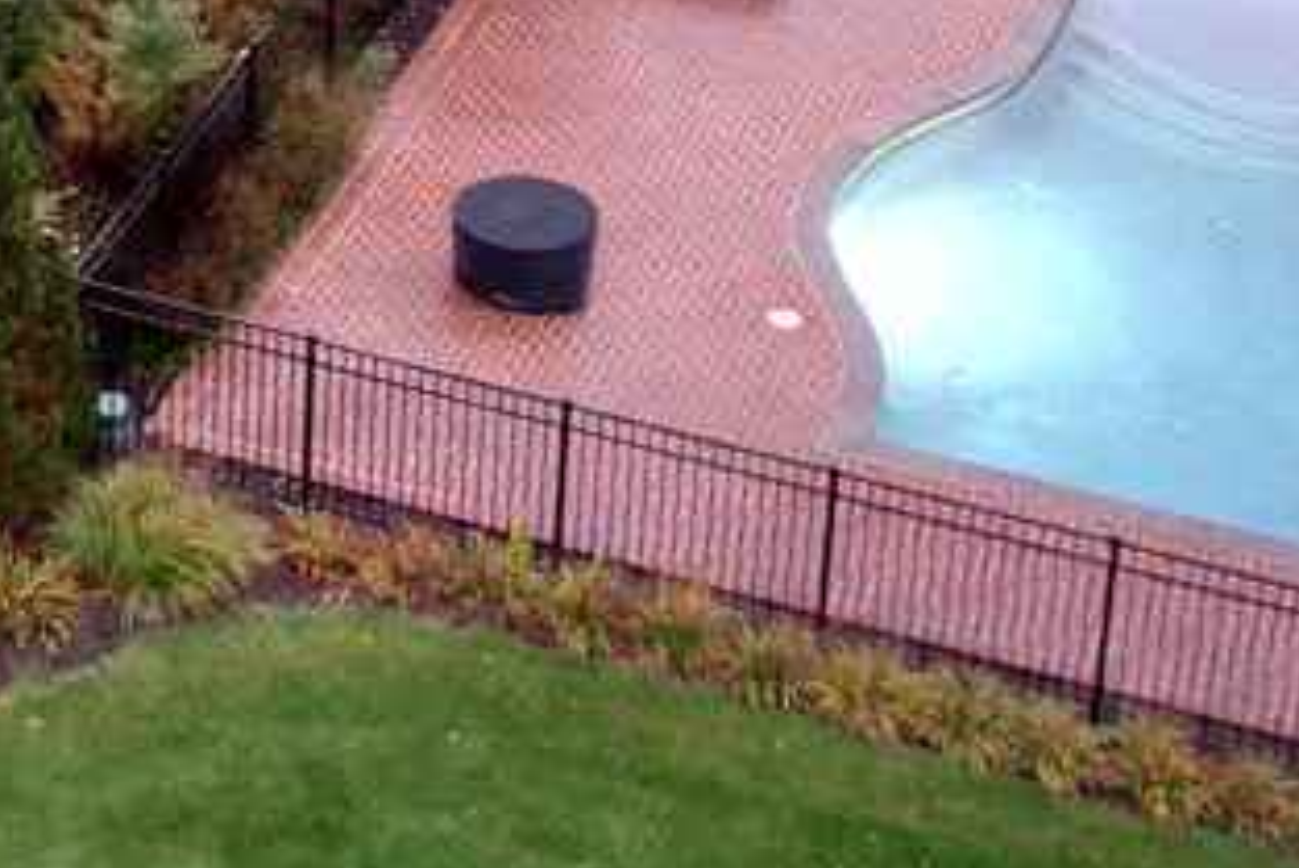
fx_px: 4187
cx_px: -149
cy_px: -789
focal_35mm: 116
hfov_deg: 17.0
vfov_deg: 10.9
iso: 550
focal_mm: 8.38
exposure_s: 1/8
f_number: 2.8
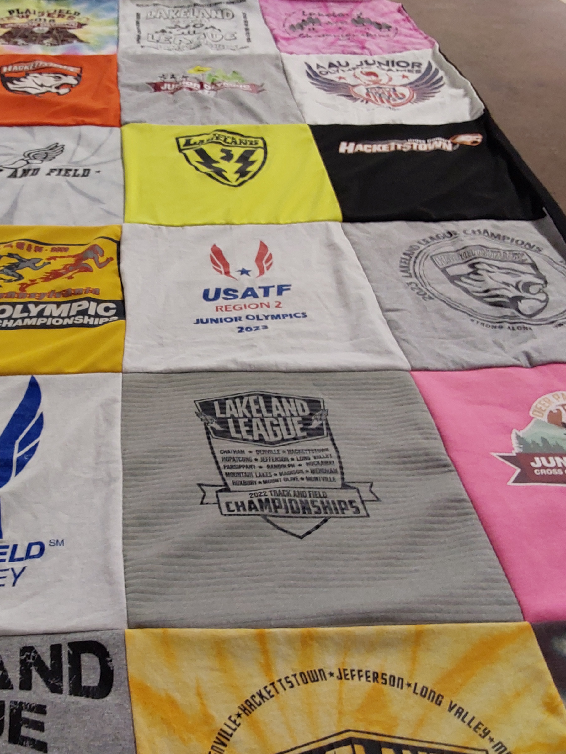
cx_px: 108
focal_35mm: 38
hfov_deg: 36.4
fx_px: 828
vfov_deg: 49.0
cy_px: 372
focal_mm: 2.91
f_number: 1.9
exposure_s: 1/60
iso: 64
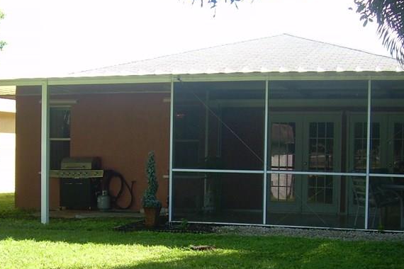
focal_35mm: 71
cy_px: 195
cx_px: 193
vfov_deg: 19.1
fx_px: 797
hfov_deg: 28.5
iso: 50
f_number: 2.8
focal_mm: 6.3
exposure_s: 1/193
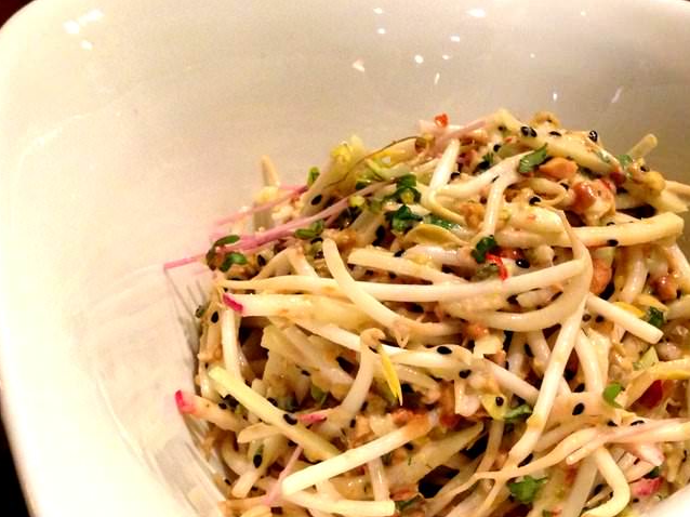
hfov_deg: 36.0
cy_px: 310
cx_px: 425
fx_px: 1056
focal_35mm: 53
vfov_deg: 27.4
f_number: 2.4
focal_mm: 4.13
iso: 500
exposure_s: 1/15
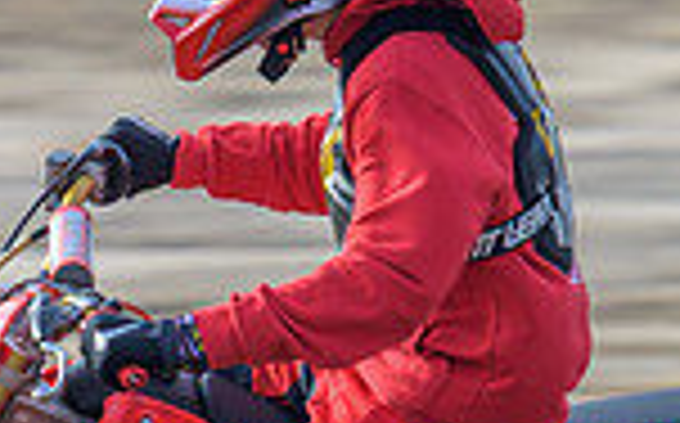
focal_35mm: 1962
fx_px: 36320
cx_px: 147
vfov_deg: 0.7
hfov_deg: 1.1
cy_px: 74
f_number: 8
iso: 90
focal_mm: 380
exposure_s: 1/125
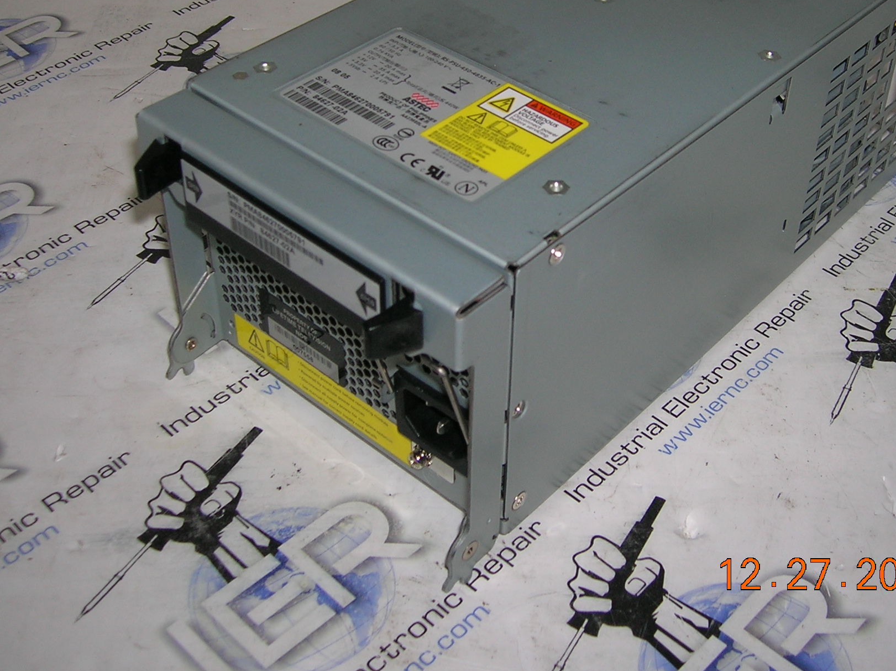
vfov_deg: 29.9
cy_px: 200
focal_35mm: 48
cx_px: 535
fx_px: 1241
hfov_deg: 39.5
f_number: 2.9
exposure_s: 1/60.1
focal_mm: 5.7
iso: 50
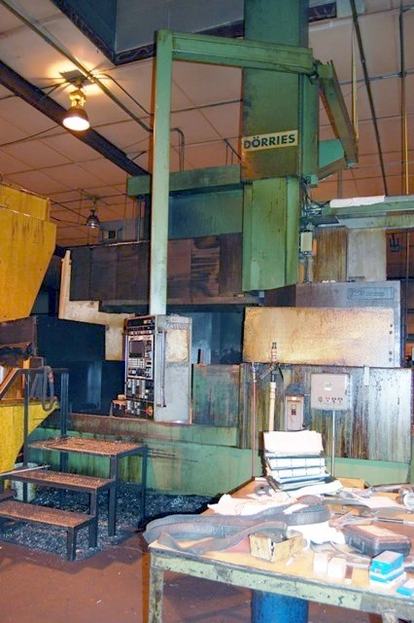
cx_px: 207
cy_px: 312
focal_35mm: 28
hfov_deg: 45.6
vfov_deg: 64.6
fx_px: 492
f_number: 3.5
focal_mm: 19
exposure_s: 1/60
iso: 400
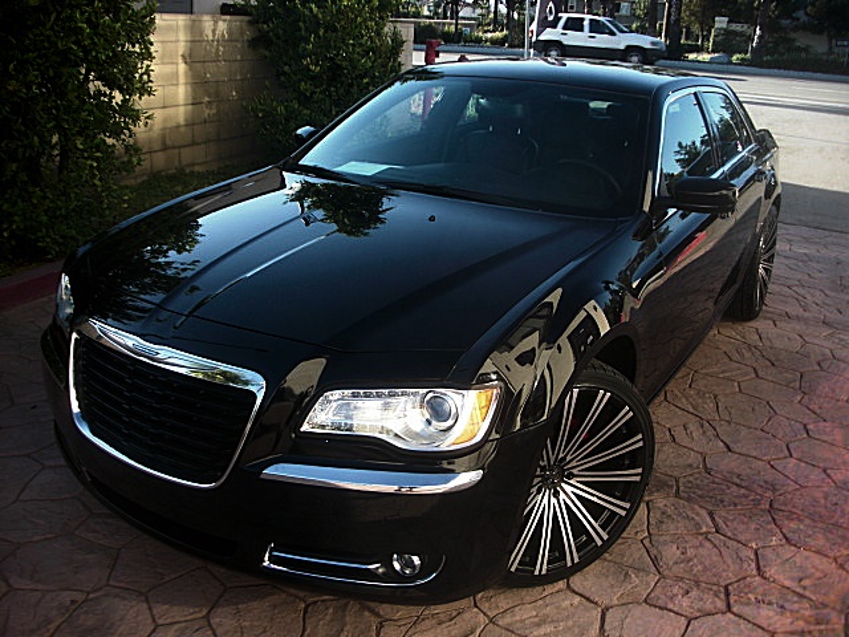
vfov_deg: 39.7
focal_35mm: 36
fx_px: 883
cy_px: 318
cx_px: 424
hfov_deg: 51.4
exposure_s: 1/160
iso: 50
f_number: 2.8
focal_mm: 6.3
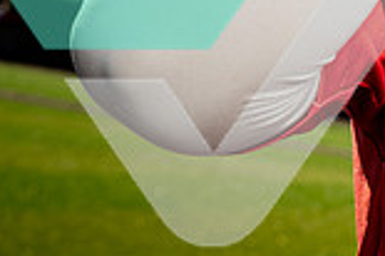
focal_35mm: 187
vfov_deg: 7.2
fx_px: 1998
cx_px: 638
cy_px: -188
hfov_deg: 10.5
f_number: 8
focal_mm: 50
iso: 125
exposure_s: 1/250
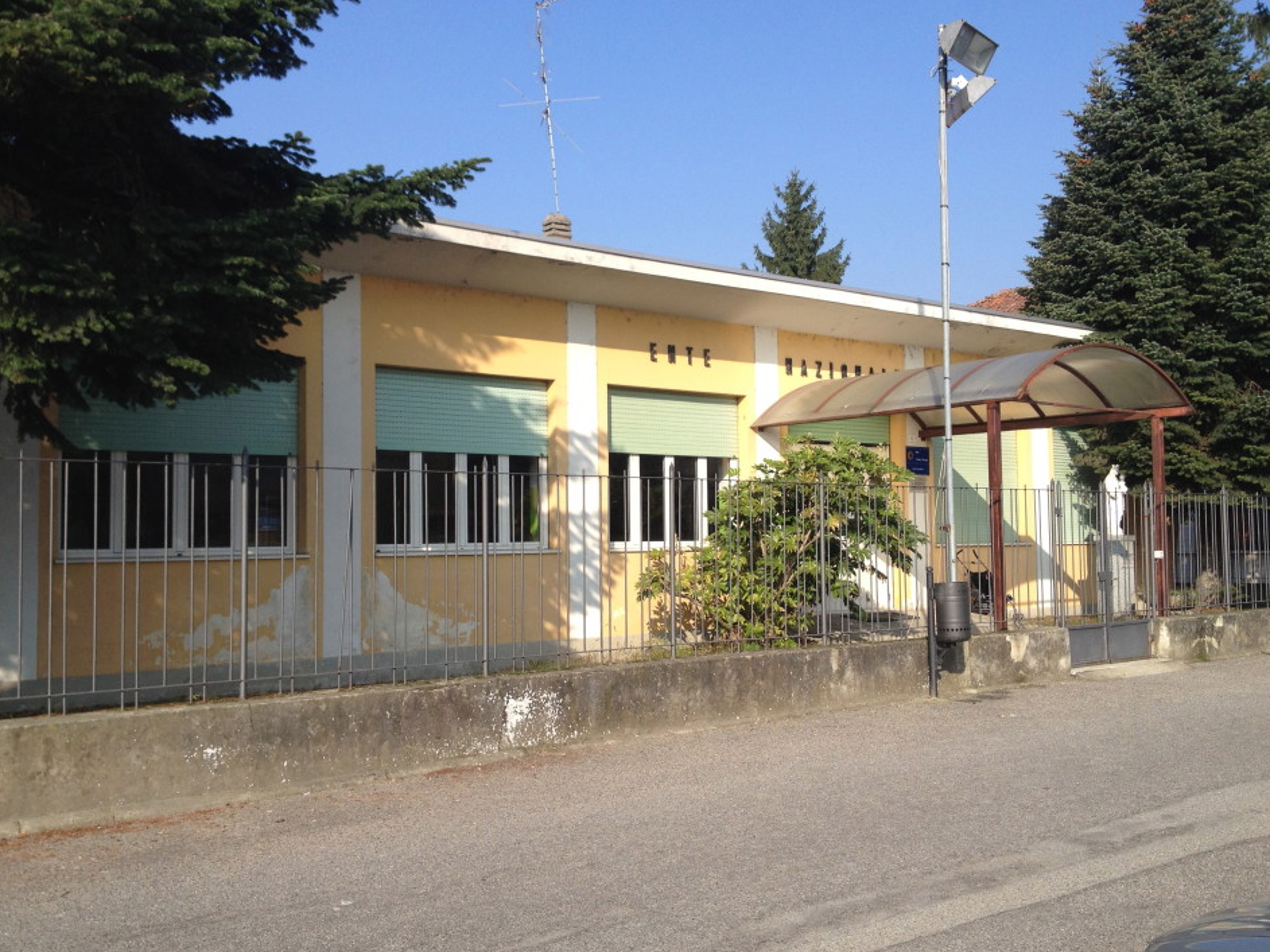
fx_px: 1394
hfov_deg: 49.0
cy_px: 474
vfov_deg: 37.7
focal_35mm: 38
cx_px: 632
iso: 50
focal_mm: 4.28
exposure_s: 1/1346
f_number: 2.4
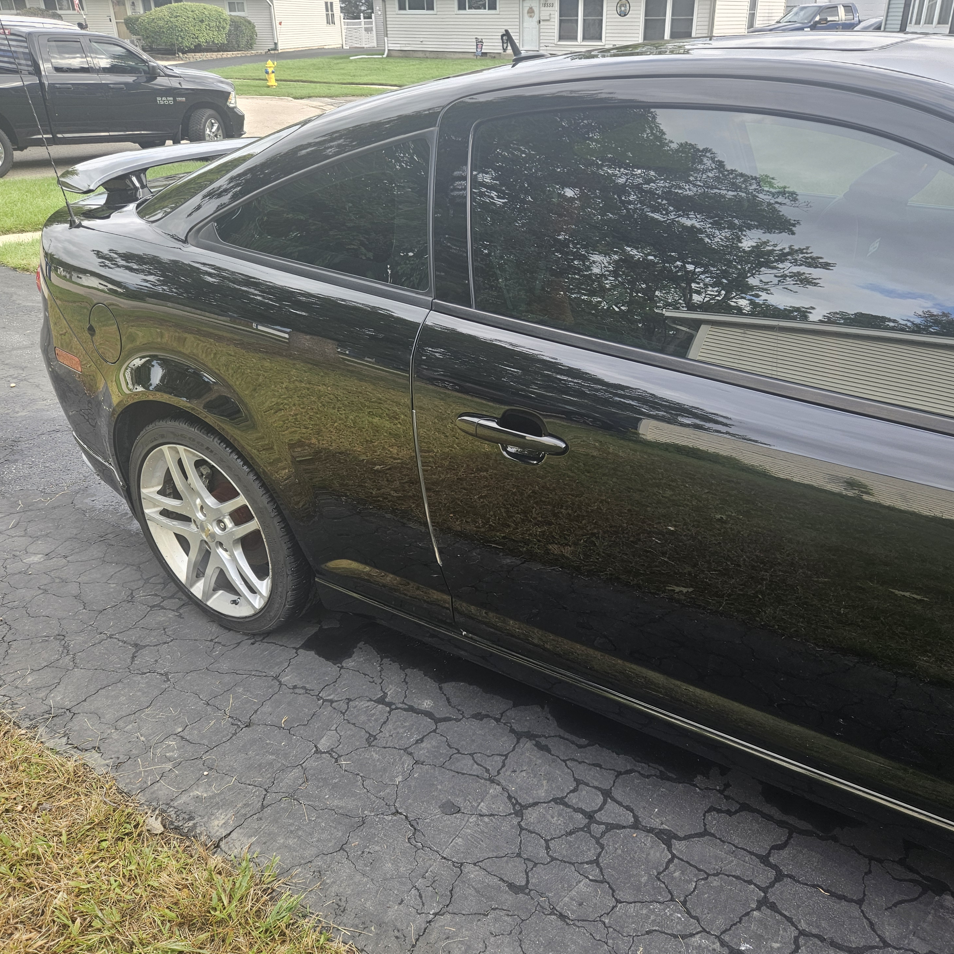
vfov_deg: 57.3
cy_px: 492
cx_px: 514
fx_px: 873
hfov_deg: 57.2
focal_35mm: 28
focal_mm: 5.4
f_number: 1.8
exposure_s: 1/180
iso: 40
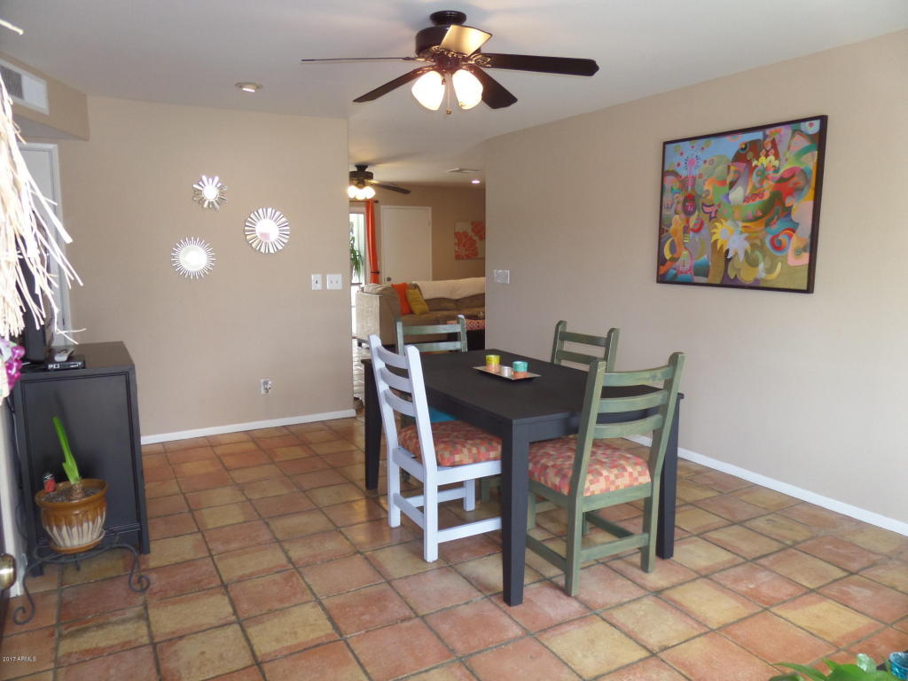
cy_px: 340
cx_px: 454
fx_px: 630
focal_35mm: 24
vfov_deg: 56.8
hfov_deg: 71.6
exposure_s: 1/30
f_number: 3.2
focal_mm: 4
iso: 120
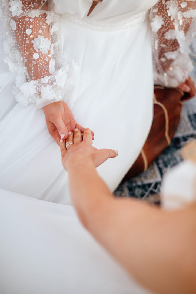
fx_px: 433
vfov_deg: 37.5
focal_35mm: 53
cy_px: 139
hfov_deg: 25.5
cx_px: 103
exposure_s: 1/80
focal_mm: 50
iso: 100
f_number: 1.4
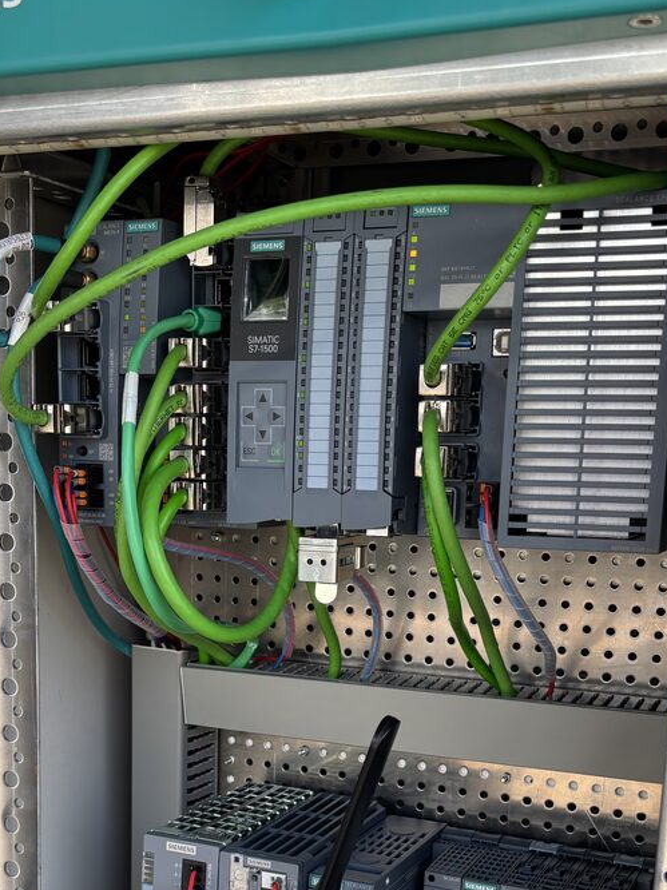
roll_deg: -0.8
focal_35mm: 50
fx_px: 1285
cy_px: 711
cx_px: 295
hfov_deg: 29.1
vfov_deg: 36.9
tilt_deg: -10.3
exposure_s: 1/258
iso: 40
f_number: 1.6
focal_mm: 5.96
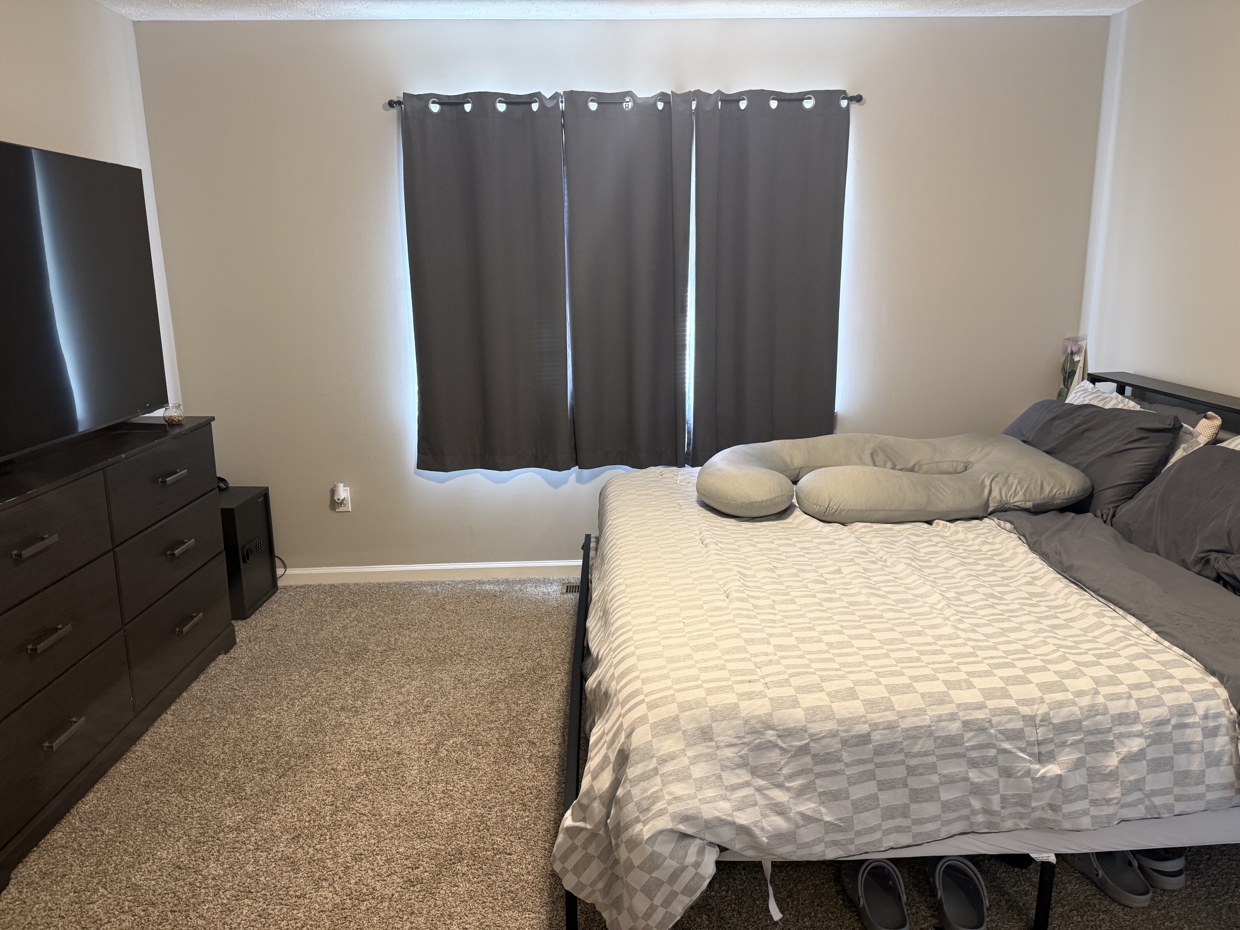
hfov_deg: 71.6
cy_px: 465
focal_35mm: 24
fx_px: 860
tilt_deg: -12.2
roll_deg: +1.6
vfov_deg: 56.8
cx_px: 620
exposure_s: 1/60
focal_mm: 6.76
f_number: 1.78
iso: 250
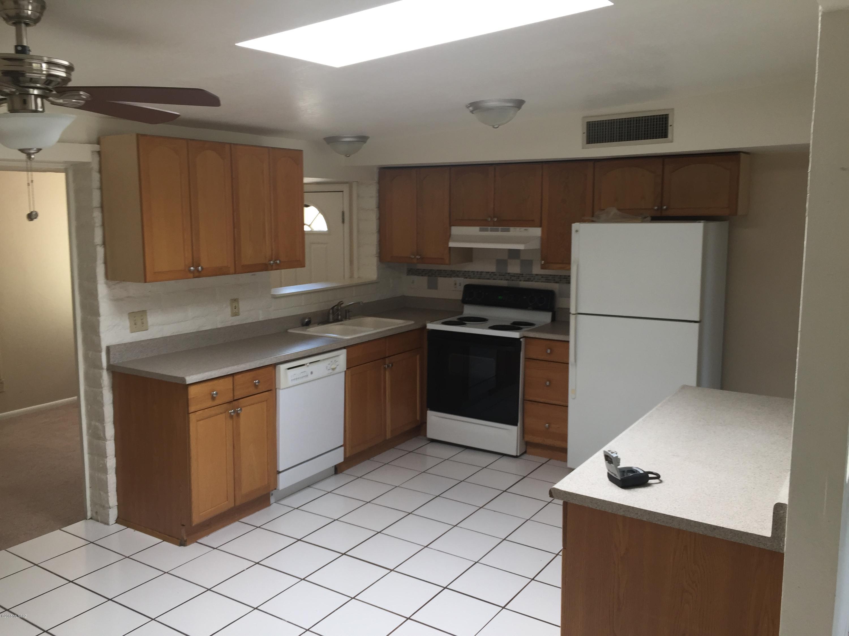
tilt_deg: -8.2
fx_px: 711
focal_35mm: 29
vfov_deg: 48.2
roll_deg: -1.4
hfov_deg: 61.7
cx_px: 424
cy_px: 318
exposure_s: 1/60
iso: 40
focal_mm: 4.15
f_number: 2.2
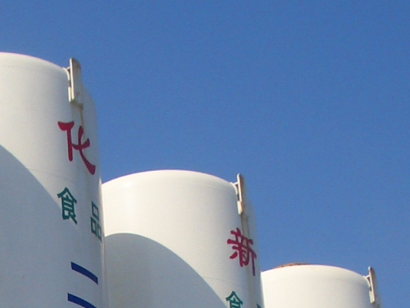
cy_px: 492
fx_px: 1658
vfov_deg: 10.2
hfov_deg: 13.9
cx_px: 4
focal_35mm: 140
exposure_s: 1/800
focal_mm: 5.8
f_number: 4.3
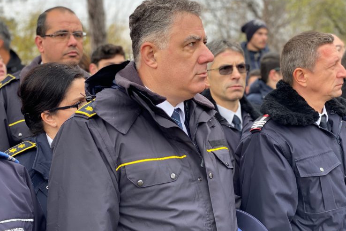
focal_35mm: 55
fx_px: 529
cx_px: 172
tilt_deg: -1.7
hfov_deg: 36.2
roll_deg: -0.1
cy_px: 111
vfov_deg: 24.6
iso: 32
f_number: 2
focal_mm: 6
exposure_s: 1/122
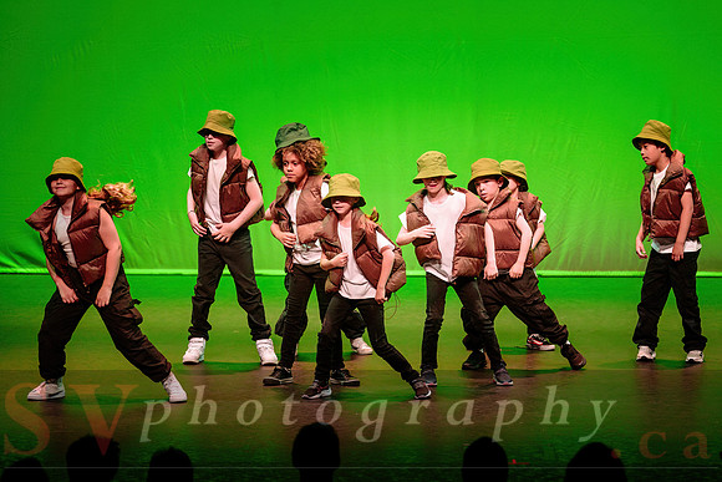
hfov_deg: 13.6
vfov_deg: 9.1
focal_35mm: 151
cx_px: 411
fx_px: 3033
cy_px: 215
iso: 1250
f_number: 2.8
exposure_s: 1/320
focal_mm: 130
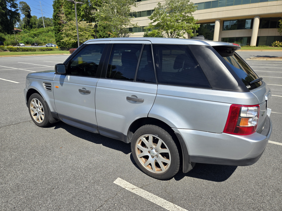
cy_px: 106
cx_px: 141
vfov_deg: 58.9
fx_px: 187
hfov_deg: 73.9
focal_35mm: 23
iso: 25
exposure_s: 1/1854
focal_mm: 5.4
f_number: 1.8
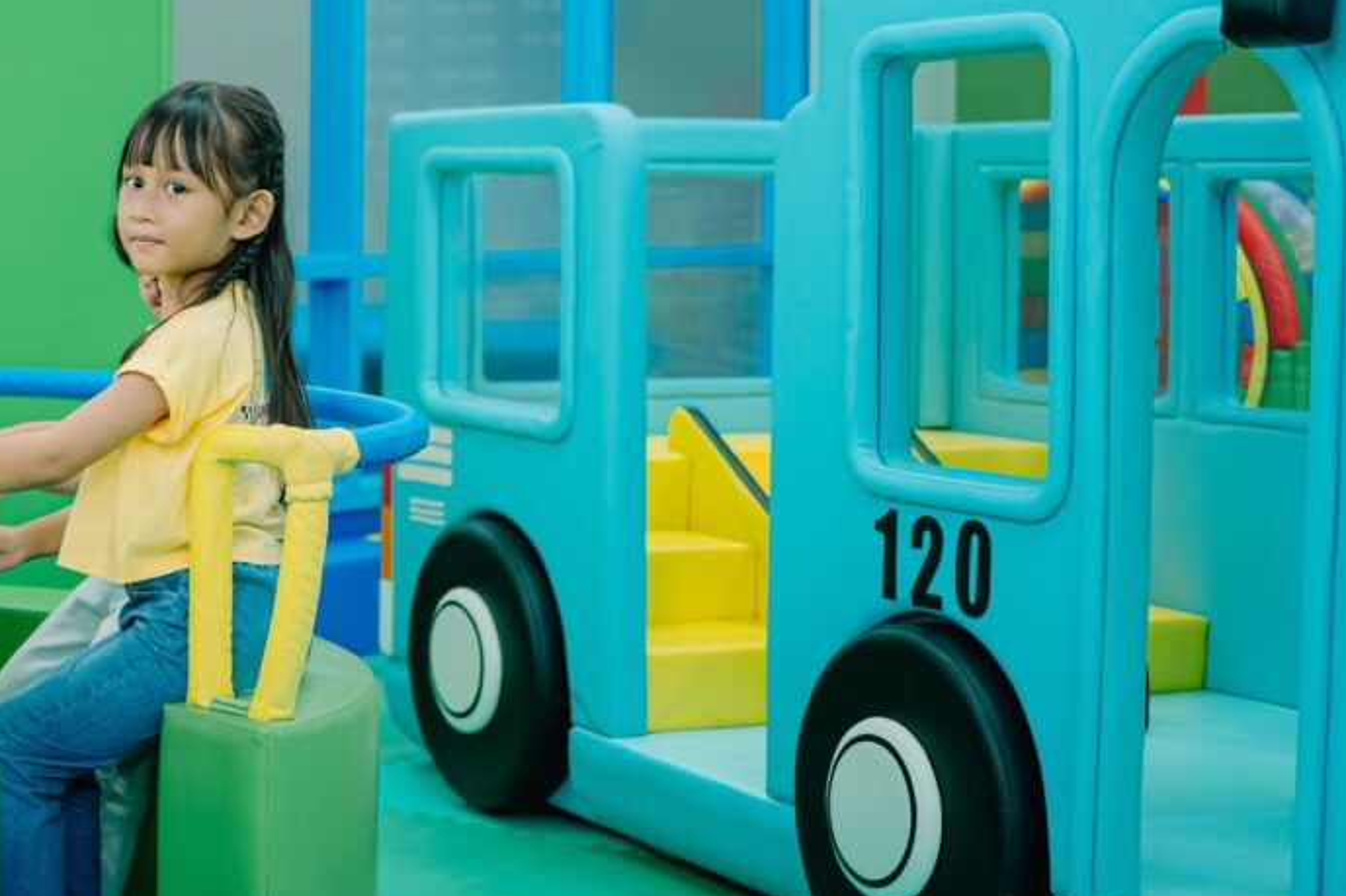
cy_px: 265
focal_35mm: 78
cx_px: -33
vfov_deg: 17.4
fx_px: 2915
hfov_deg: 24.7
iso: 400
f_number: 1.8
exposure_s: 1/320
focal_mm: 35
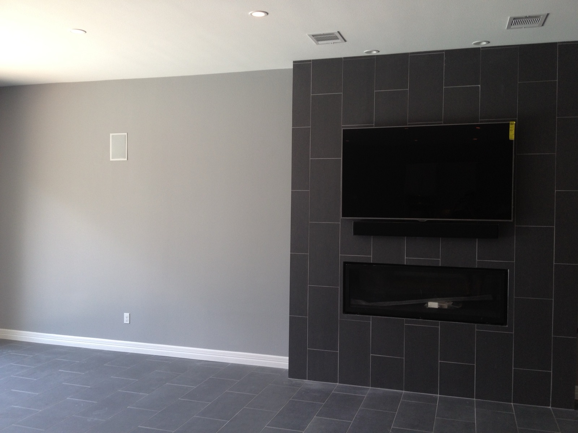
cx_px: 289
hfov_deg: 52.6
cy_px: 216
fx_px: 584
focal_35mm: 35
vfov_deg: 40.7
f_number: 2.4
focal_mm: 4.28
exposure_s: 1/40
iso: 64
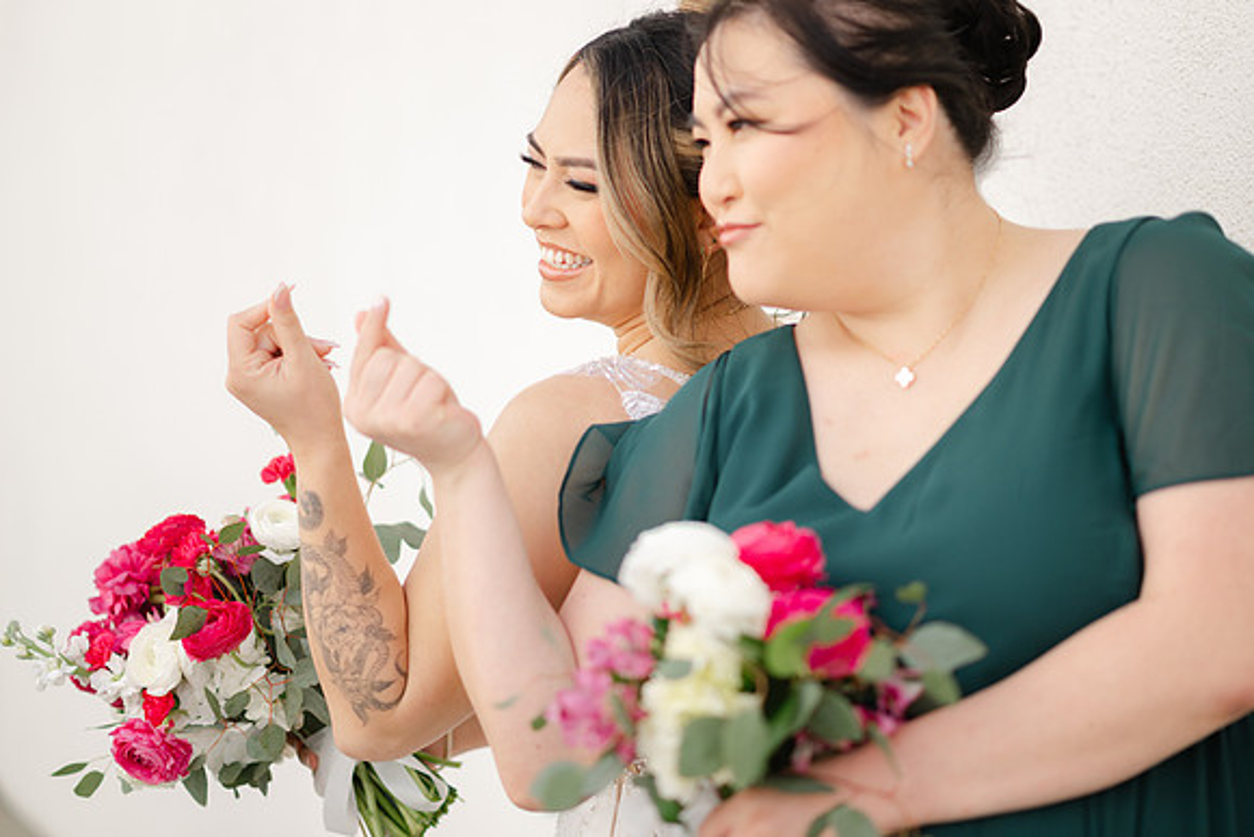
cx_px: 627
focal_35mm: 85
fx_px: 2961
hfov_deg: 23.9
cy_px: 418
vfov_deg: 16.1
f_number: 1.8
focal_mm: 85
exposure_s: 1/5000
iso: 80
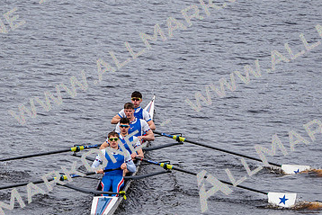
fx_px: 4349
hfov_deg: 4.2
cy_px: 127
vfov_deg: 2.8
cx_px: 120
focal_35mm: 486
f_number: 2.8
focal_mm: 200
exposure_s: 1/2000
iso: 160
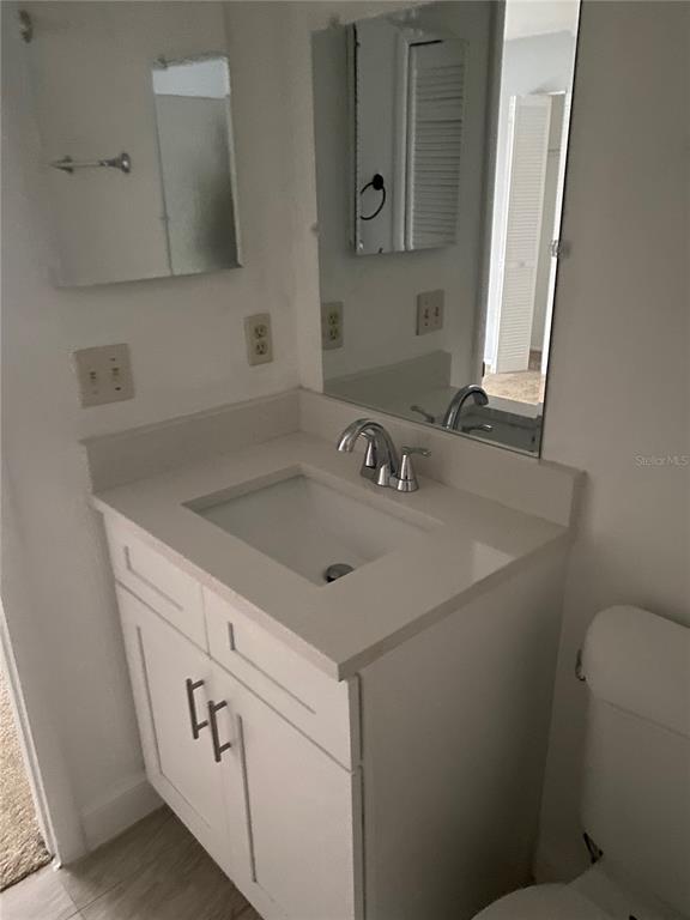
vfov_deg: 67.3
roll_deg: +0.7
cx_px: 345
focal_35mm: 26
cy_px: 460
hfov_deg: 53.1
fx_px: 691
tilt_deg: -20.6
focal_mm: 4.25
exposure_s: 1/9
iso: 500
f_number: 1.8
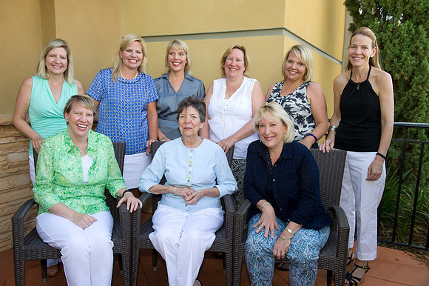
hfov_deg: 58.7
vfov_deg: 41.1
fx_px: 381
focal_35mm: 32
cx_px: 214
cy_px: 143
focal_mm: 32
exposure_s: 1/250
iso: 640
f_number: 5.6
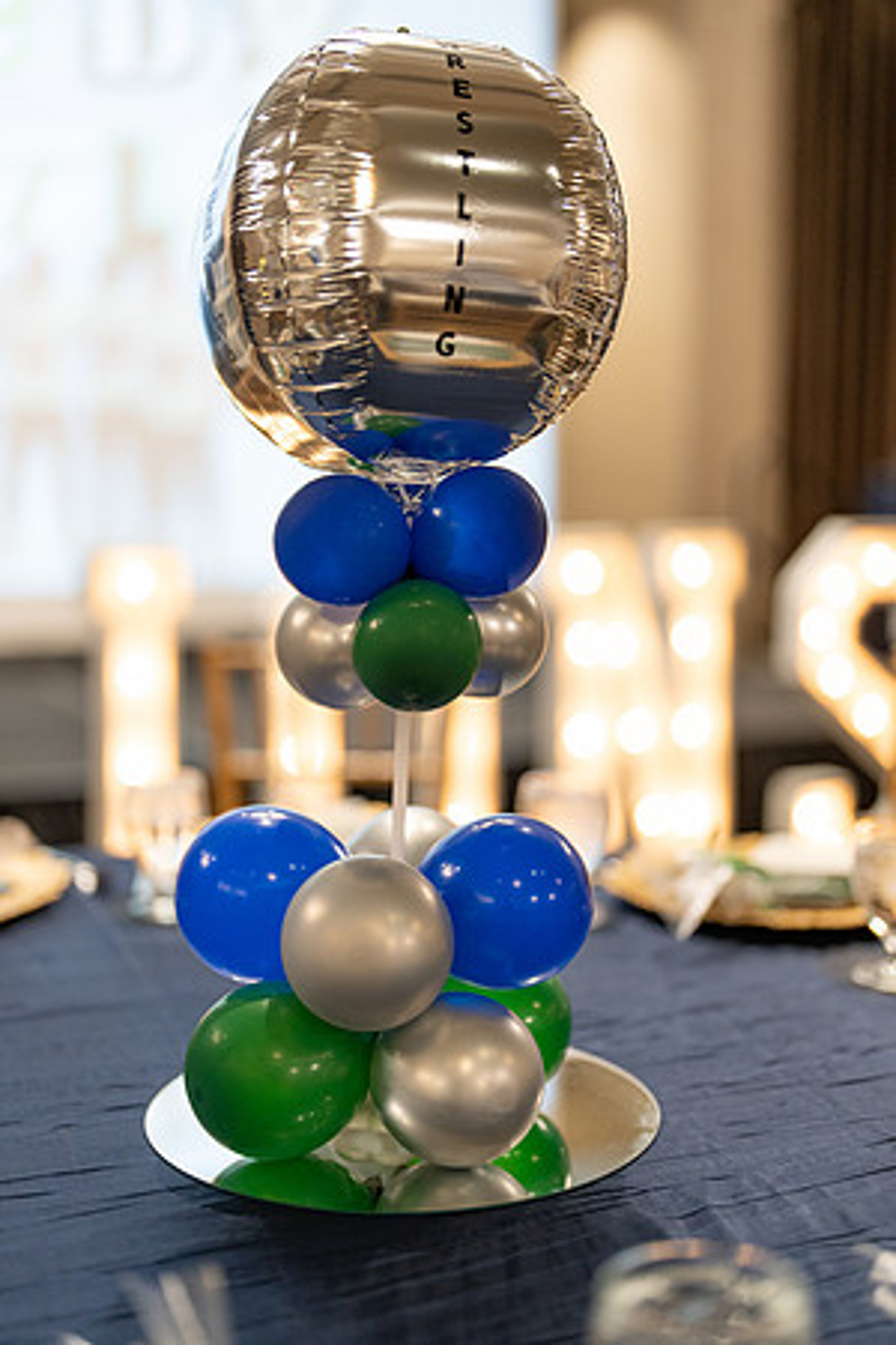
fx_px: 1867
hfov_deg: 27.0
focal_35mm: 50
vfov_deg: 39.6
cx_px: 448
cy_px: 672
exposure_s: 1/320
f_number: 1.2
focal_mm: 50
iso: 1000
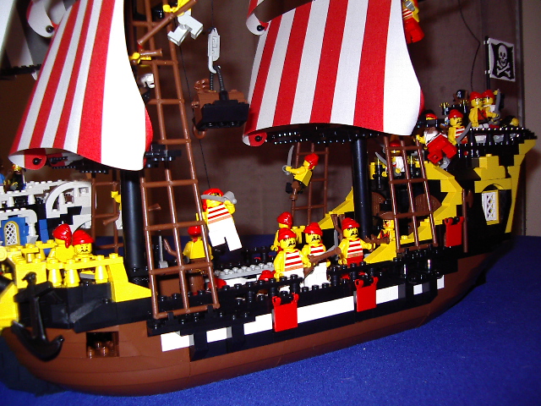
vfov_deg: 37.7
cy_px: 203
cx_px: 270
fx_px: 594
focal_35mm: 38
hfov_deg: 49.0
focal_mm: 5.8
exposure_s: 1/60
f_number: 2.6
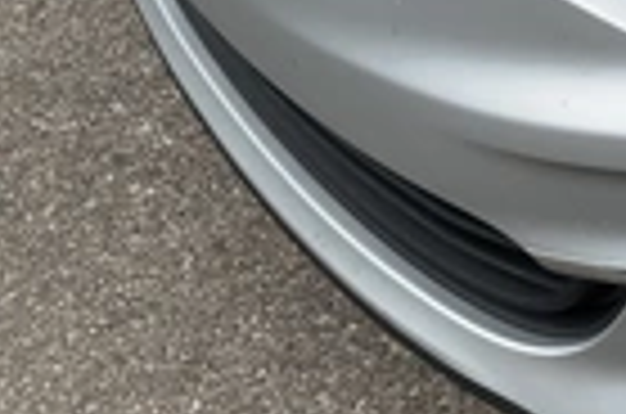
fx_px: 1509
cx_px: 896
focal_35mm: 87
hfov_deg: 20.6
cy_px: 104
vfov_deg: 15.6
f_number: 1.8
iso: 25
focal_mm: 3
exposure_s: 1/2427
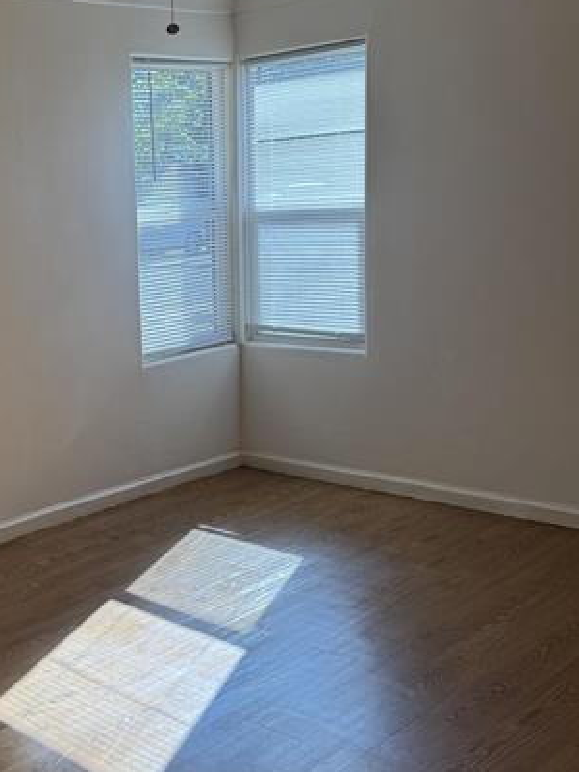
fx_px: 1025
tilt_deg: -9.5
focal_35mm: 46
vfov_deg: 41.2
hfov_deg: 30.0
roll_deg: +5.0
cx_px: 42
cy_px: 377
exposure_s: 1/360
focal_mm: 6.76
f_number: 1.78
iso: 80
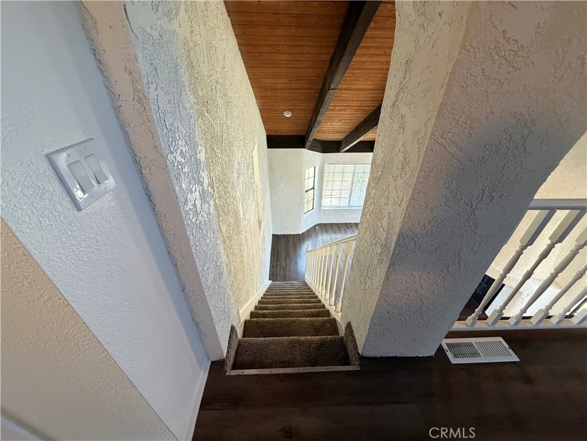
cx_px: 294
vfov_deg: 85.7
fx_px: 237
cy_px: 220
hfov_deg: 102.1
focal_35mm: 14
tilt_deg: -33.2
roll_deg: +0.8
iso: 400
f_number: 2.2
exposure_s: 1/60
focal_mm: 2.22
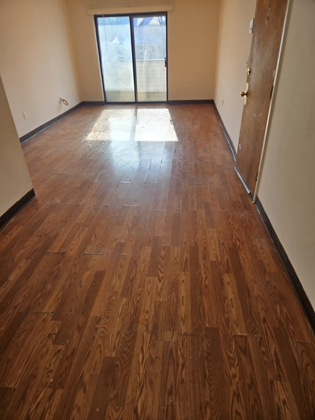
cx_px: 158
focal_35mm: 23
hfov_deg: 58.9
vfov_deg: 73.9
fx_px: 279
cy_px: 210
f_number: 1.8
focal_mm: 5.4
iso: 25
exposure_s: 1/183
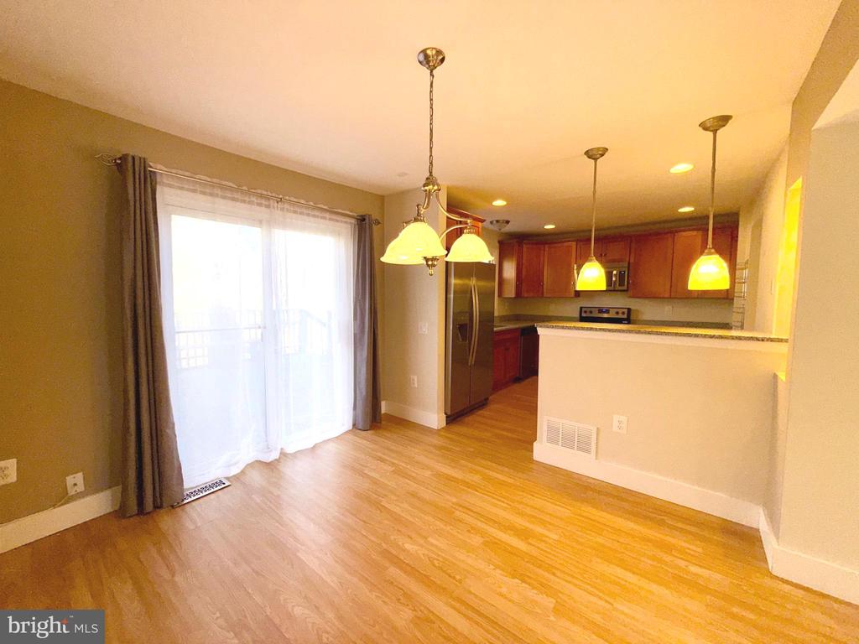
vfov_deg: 85.7
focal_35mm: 14
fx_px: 347
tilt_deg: -3.1
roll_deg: +0.0
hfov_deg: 102.1
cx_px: 430
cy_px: 322
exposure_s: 1/122
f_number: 2.2
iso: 20
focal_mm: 2.22
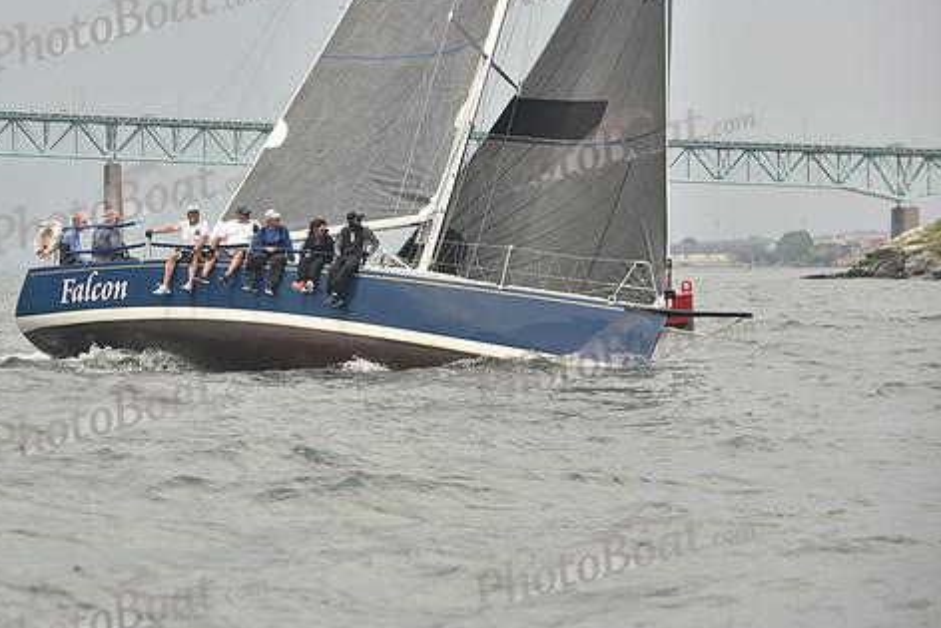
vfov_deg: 8.3
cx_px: 373
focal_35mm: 166
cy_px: 280
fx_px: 4340
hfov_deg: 12.4
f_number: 5.6
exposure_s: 1/500
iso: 250
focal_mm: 135
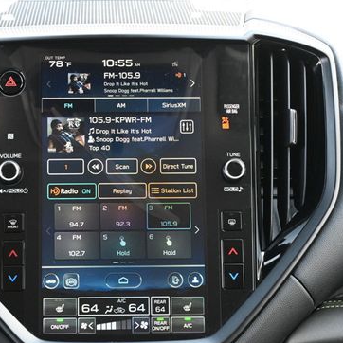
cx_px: 125
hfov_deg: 17.9
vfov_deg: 18.0
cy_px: 199
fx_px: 1085
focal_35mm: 97
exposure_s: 1/125
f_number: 6
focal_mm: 43
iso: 2800
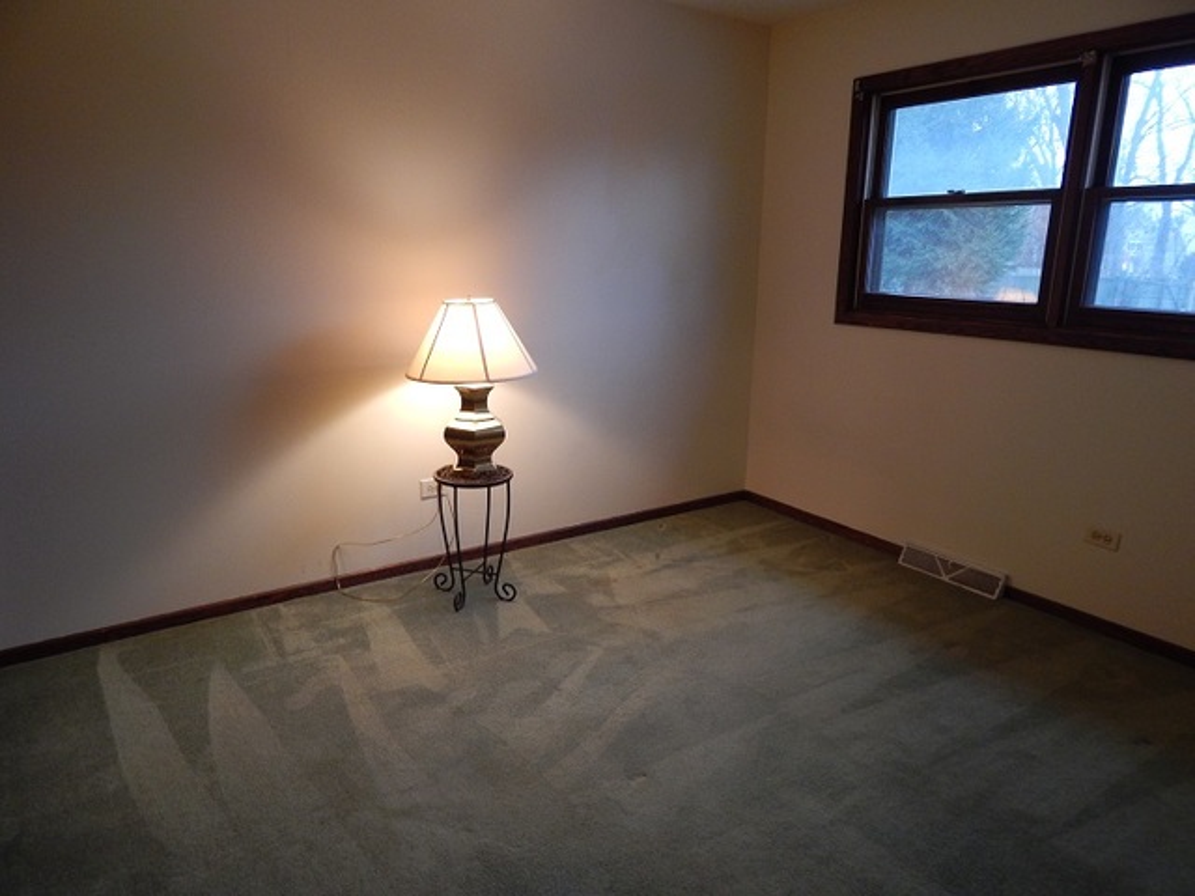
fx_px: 794
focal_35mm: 23
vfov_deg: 58.9
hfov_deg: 73.9
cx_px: 598
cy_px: 448
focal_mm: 4
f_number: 3
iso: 250
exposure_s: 1/30
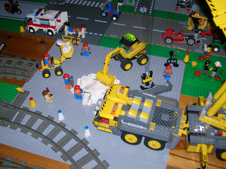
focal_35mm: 41
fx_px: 267
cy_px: 91
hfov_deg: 45.8
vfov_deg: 35.1
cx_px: 103
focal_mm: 5.7
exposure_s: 1/60.1
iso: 50
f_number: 2.9
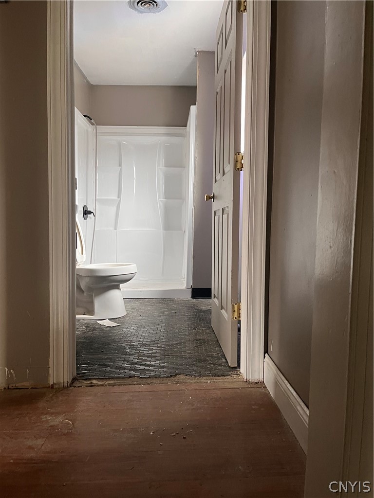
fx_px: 375
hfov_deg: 53.1
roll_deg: -0.1
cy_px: 249
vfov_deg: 67.3
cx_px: 187
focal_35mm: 26
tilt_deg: -0.3
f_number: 1.6
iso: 320
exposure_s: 1/60
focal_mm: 5.1
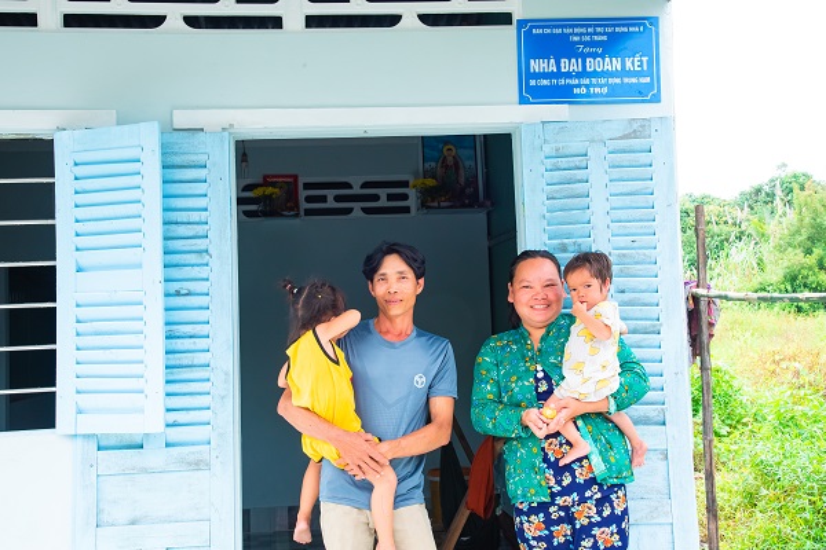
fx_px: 1101
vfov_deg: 28.1
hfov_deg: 41.1
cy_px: 275
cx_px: 413
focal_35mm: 48
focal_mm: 48
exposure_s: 1/80
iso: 640
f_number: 14
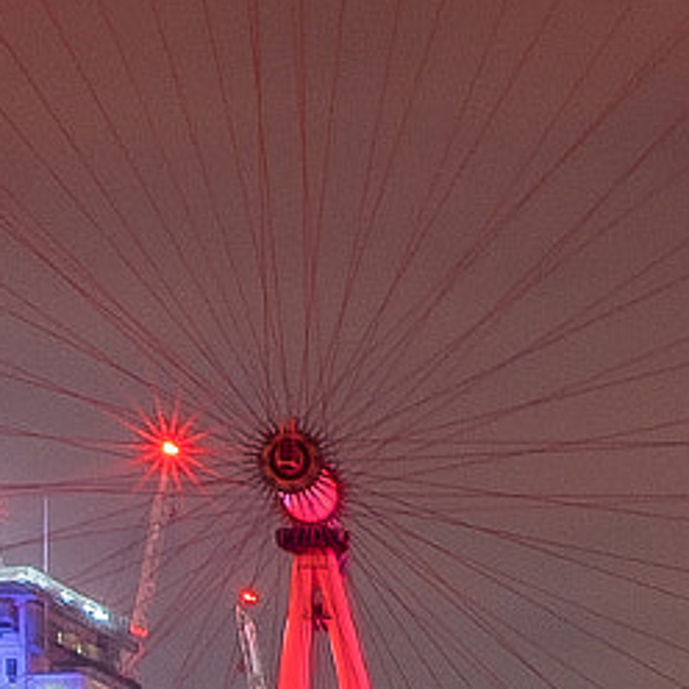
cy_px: 981
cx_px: 1275
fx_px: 3085
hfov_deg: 11.7
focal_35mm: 137
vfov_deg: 12.2
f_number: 13
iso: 200
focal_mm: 16.7
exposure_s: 30
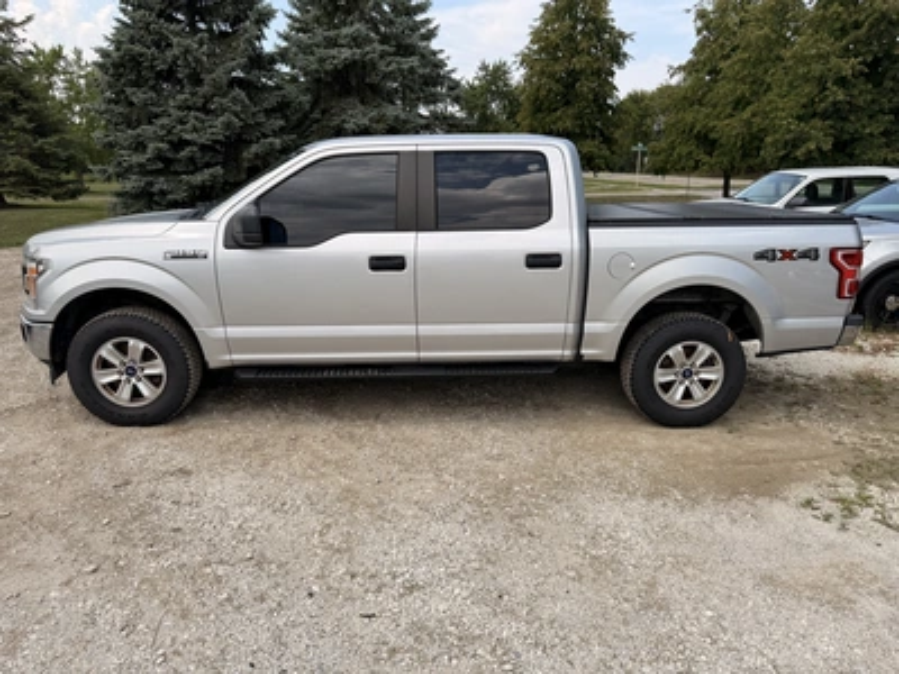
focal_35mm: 24
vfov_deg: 56.8
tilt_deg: -11.1
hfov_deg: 71.6
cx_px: 450
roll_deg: +2.1
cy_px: 337
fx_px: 623
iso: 80
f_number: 1.78
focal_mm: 6.76
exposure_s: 1/3759
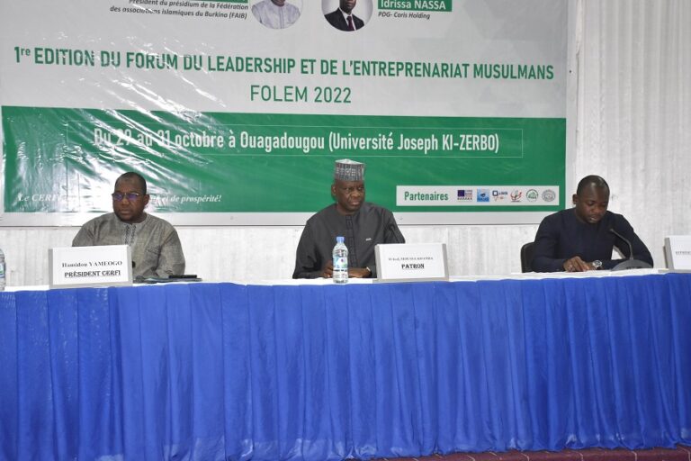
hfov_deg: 33.4
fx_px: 1152
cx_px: 346
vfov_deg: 22.6
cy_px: 230
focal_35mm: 60
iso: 2800
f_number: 5.6
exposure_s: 1/60
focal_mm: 40
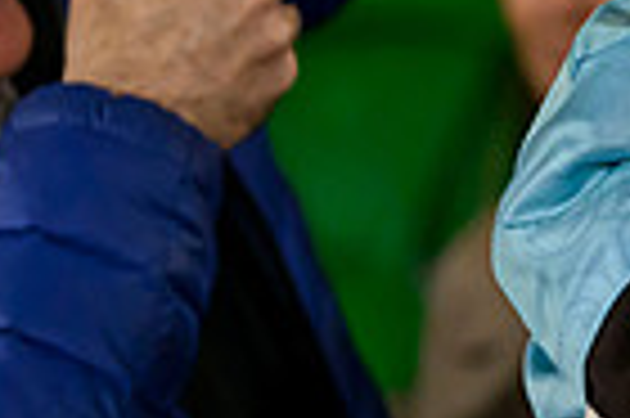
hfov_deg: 5.6
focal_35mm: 357
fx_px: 6240
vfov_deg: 3.8
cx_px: 1292
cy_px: 119
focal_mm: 86
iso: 3200
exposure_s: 1/1000
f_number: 3.2
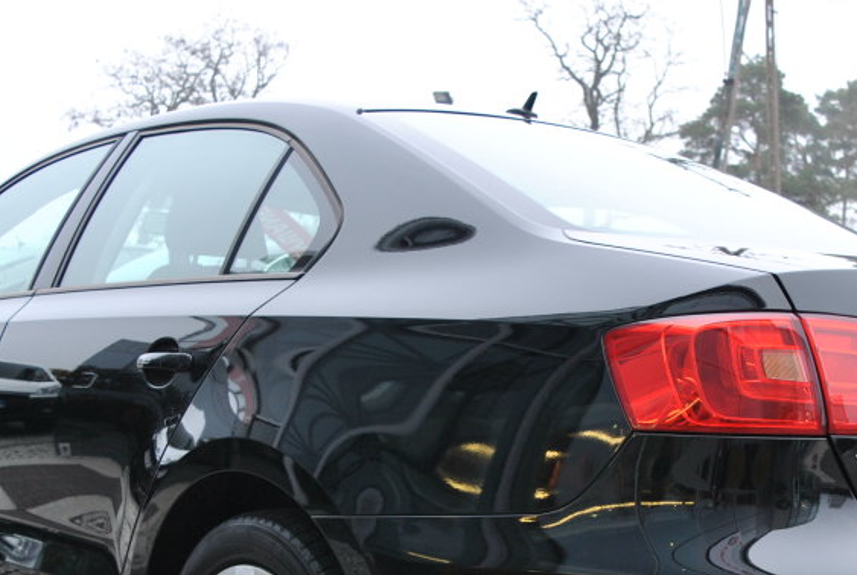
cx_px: 486
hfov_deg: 33.3
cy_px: 501
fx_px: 1431
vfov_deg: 22.3
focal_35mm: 60
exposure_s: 1/30
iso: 200
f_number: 3.8
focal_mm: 22
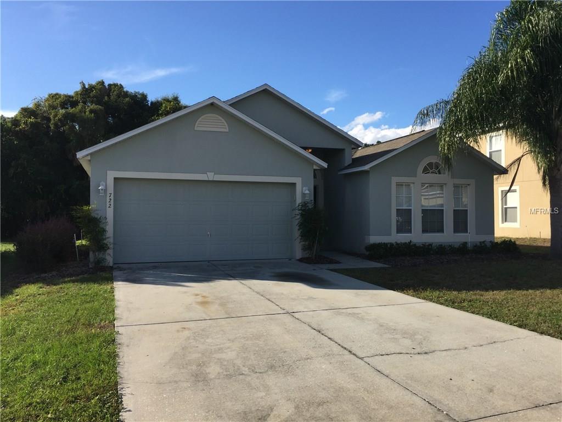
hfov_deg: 61.7
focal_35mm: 29
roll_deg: -1.5
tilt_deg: +0.7
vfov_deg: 48.2
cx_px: 281
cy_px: 211
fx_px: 471
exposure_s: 1/1364
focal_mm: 4.15
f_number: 2.2
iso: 32
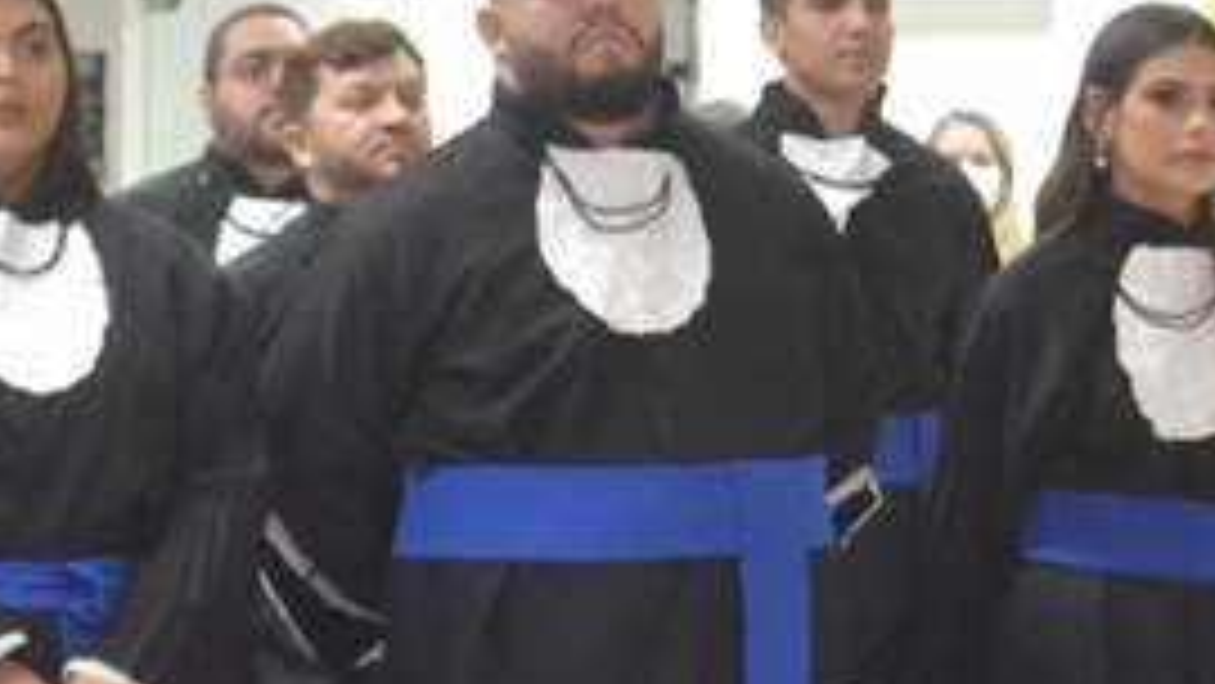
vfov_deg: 8.1
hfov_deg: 14.3
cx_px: 176
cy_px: 322
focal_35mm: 149
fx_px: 4801
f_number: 4.8
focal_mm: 32
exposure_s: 1/60
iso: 3200
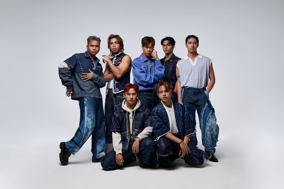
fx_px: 355
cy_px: 94
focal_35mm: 45
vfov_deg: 29.9
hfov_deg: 43.6
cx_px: 142
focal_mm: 45
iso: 100
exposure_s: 1/125
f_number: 14
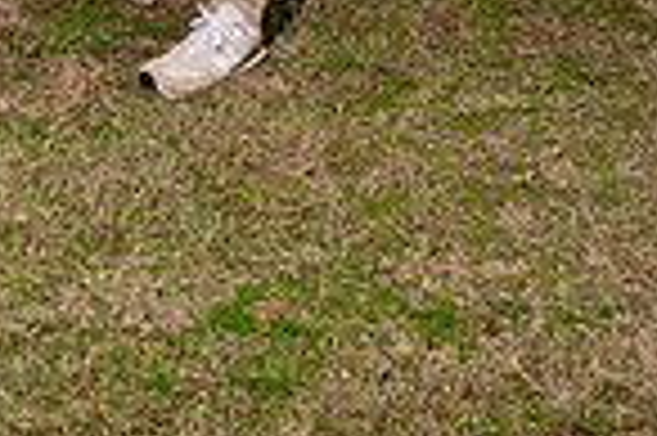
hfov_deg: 19.8
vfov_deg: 11.6
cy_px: -512
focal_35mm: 102
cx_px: 122
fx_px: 1859
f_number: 4
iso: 100
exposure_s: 1/1000
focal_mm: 33
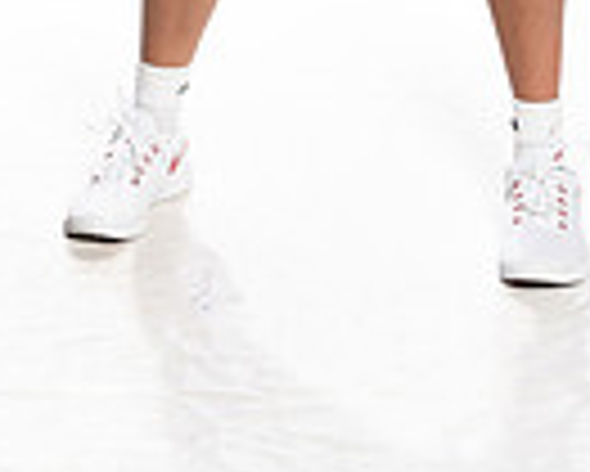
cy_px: -508
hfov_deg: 12.0
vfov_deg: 9.0
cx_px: 252
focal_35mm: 161
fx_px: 2813
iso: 320
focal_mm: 50
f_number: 8
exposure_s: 1/250
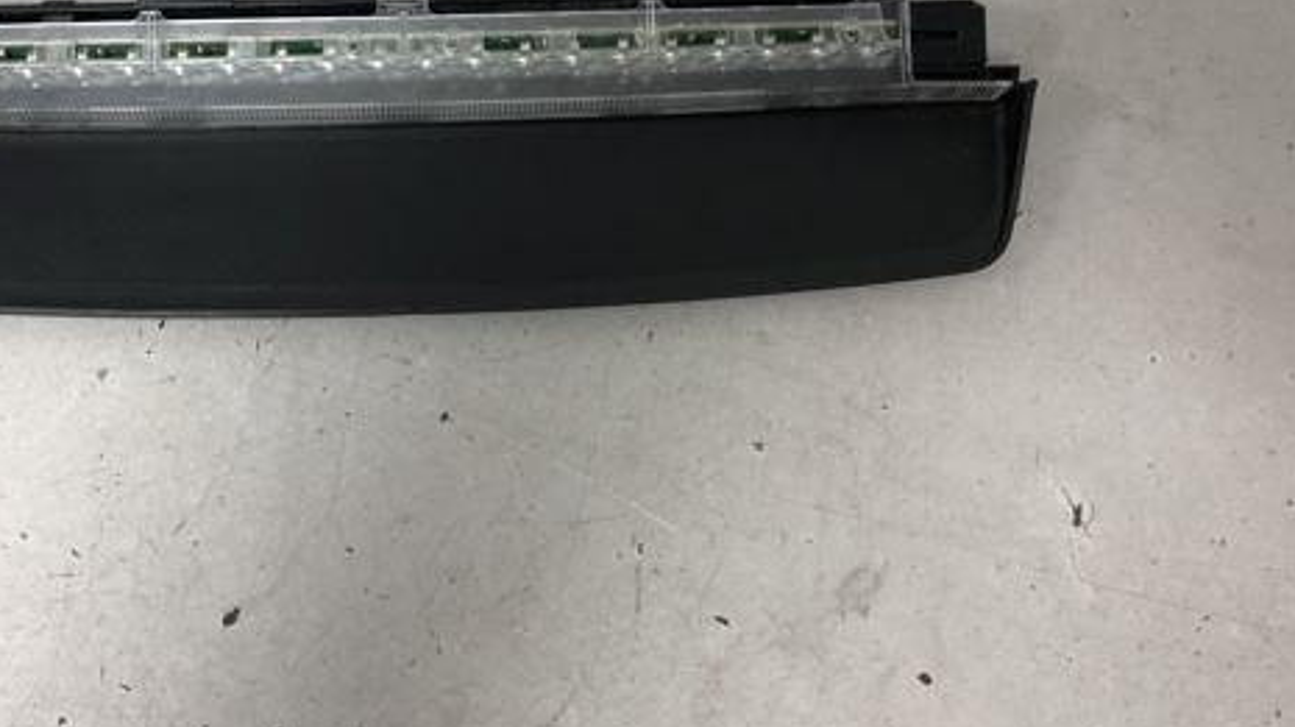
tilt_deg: -76.3
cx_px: 457
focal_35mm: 42
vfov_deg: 27.6
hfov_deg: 47.8
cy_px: 120
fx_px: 1441
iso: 32
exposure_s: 1/25
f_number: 1.8
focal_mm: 4
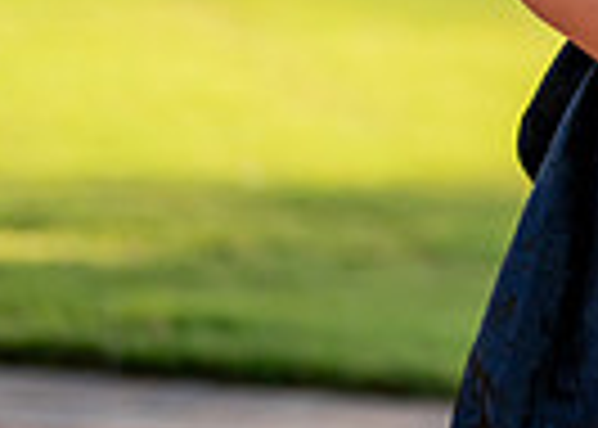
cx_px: 1084
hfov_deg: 8.0
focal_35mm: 243
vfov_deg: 5.9
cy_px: -204
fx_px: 4127
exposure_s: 1/2500
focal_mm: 50
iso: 200
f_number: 1.2
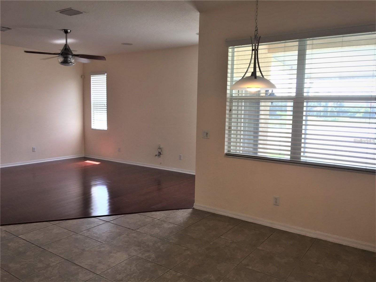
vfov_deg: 48.2
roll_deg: -2.6
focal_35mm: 29
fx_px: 315
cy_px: 141
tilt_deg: -7.8
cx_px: 188
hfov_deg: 61.7
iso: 32
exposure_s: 1/60
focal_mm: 4.15
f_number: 2.2
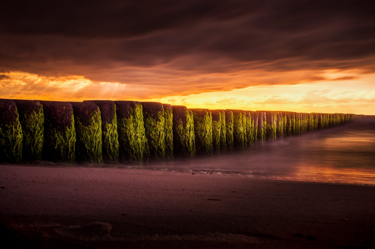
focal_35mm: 49
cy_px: 124
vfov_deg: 27.5
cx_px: 188
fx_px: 510
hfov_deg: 40.4
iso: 100
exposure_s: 30
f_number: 16
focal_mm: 33
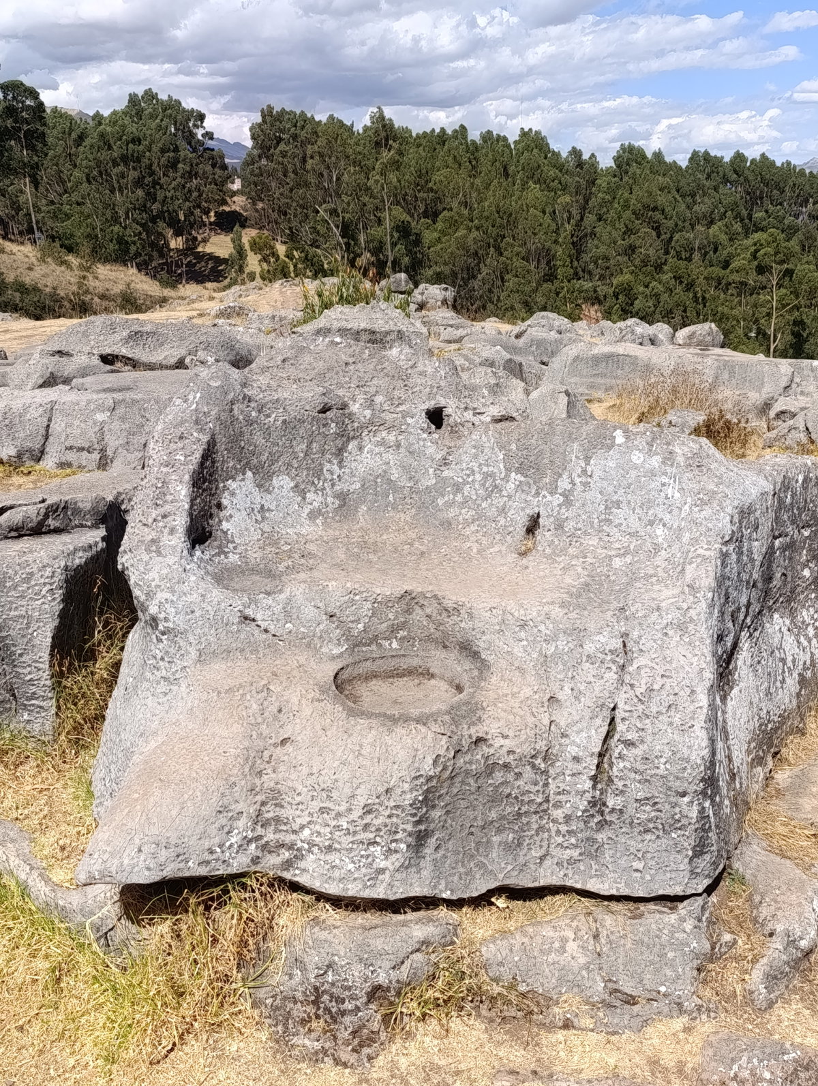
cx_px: 409
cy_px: 543
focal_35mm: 23
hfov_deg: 59.0
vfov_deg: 73.8
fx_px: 723
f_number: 1.6
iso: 50
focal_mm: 6.14
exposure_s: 1/687
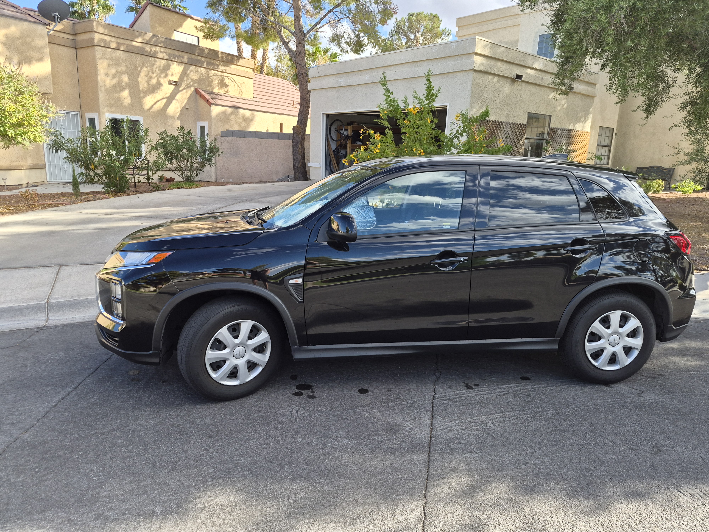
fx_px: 471
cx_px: 354
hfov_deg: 73.9
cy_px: 266
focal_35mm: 23
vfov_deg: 58.9
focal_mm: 5.4
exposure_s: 1/1640
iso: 80
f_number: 1.8
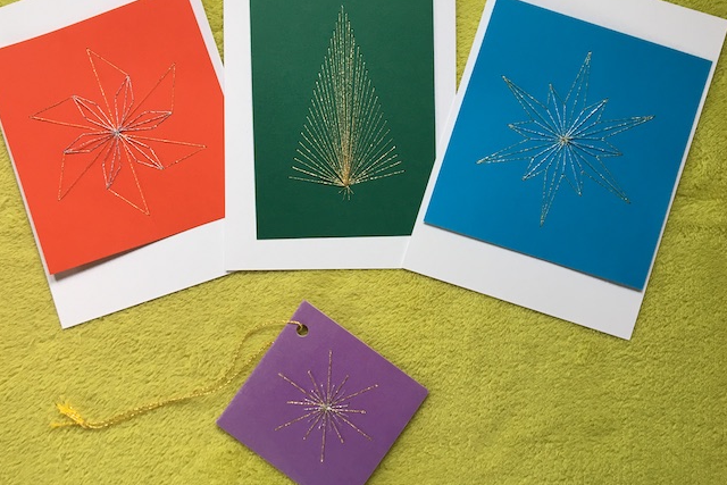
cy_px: 222
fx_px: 667
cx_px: 354
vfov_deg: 40.0
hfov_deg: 57.2
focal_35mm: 33
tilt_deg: -86.1
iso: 32
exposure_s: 1/33
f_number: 2.2
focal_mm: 4.15
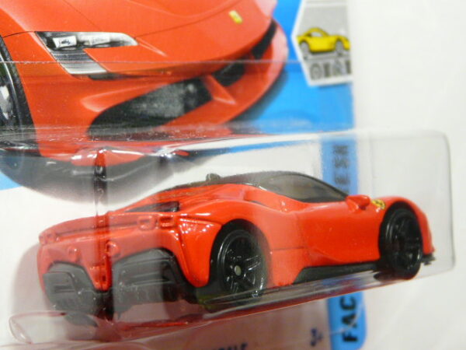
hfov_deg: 17.4
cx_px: 233
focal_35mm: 113
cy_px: 175
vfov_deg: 13.1
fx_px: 1521
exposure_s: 1/30
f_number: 3.2
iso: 200
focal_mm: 11.7
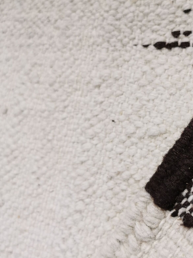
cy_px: 122
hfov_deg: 22.7
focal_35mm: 63
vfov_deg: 30.7
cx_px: 178
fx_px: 468
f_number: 1.6
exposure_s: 1/167
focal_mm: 5.56
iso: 50
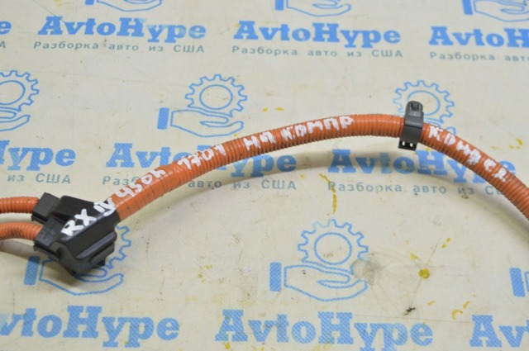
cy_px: 176
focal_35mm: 57
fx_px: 837
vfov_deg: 23.7
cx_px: 264
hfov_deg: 35.1
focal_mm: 38
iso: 400
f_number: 5.6
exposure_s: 1/25
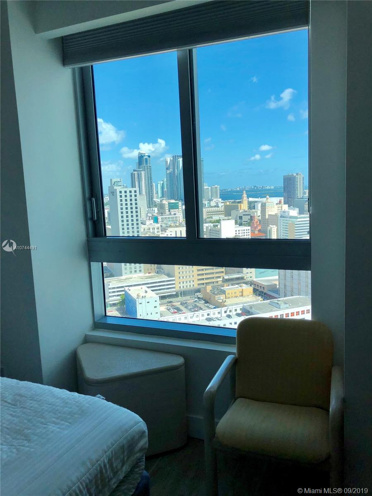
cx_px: 186
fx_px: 401
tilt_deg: -6.6
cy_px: 248
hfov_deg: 49.7
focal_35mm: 28
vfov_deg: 63.4
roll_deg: +1.8
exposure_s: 1/1245
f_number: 1.8
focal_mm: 4
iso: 20
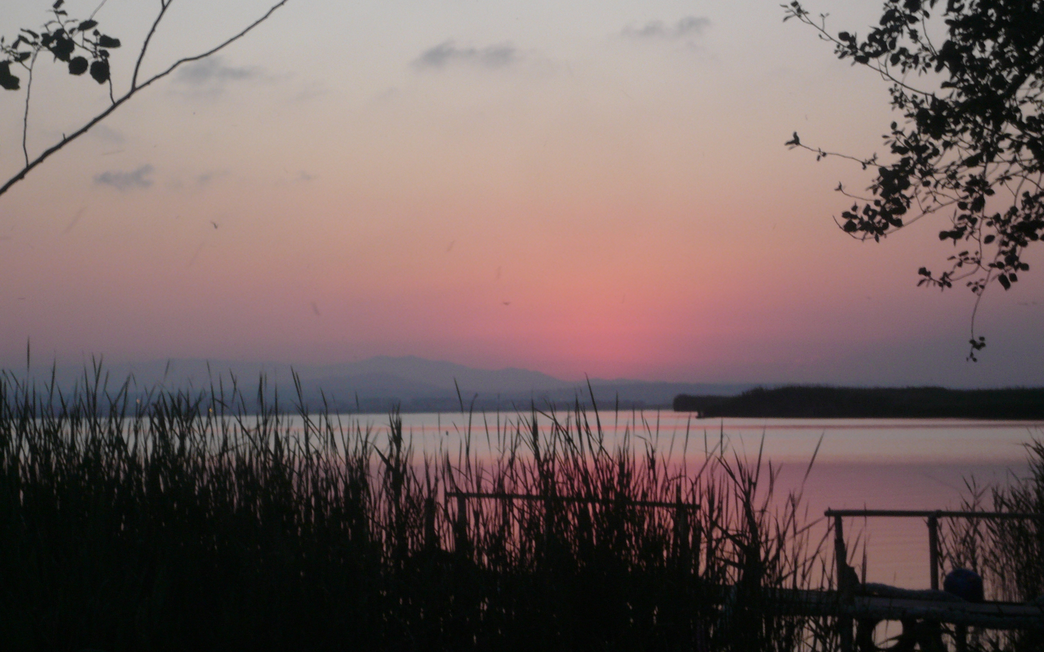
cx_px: 524
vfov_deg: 12.0
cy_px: 307
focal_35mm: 109
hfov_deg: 19.1
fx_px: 3101
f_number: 5.6
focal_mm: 16.8
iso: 100
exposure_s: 1/60
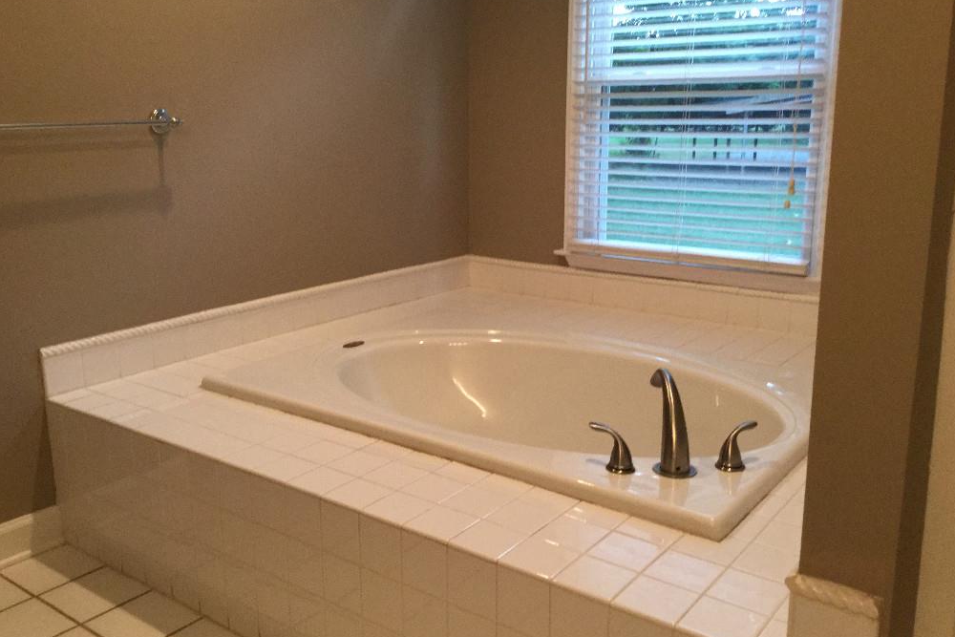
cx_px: 473
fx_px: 875
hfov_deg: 57.2
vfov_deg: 40.0
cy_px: 292
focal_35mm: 33
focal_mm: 3.3
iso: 200
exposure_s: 1/30
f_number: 2.4
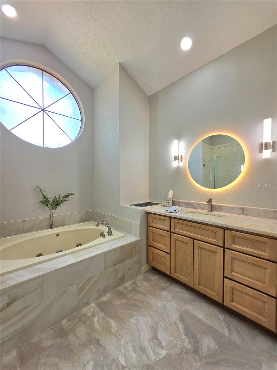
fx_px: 139
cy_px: 185
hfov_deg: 89.9
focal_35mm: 13
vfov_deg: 106.2
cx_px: 138
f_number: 1.9
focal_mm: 2.2
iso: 40
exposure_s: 1/120
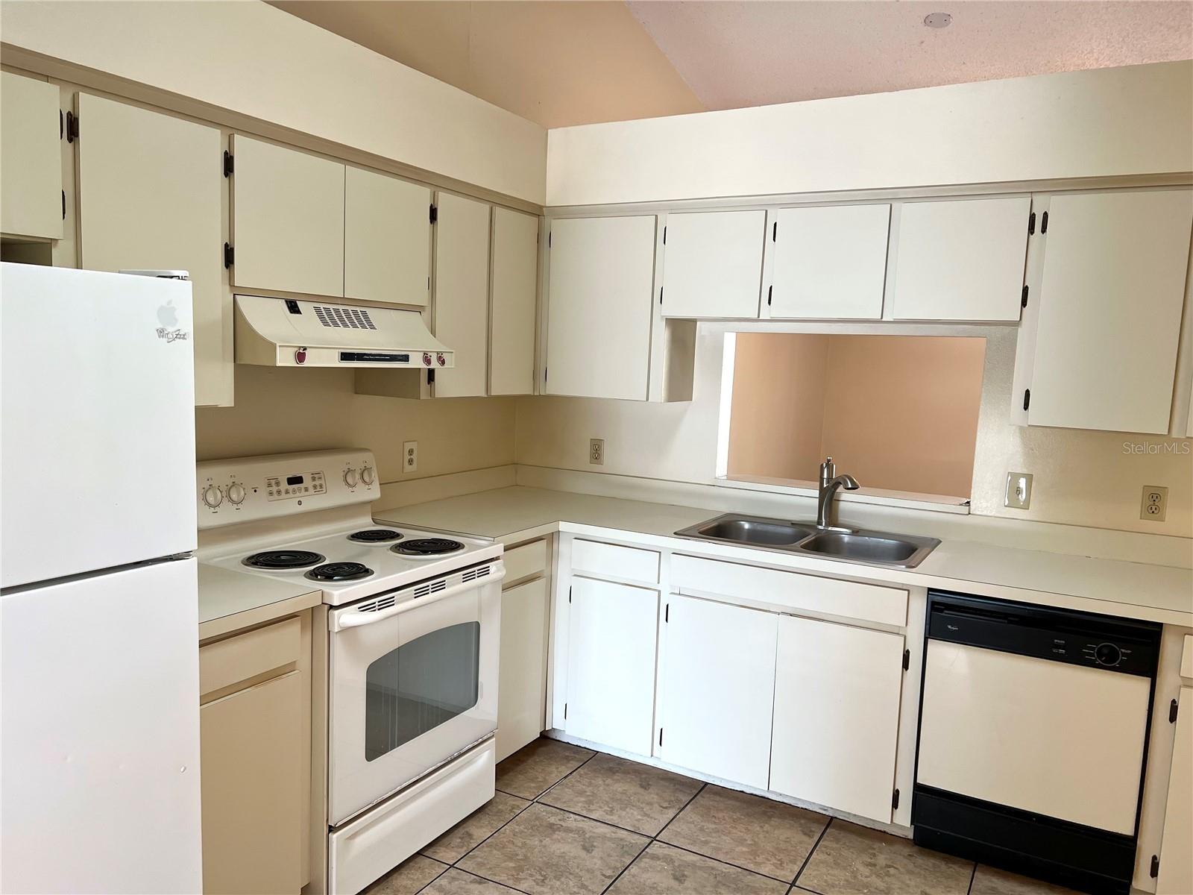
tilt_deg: -6.8
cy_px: 448
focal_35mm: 26
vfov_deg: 53.1
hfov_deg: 67.3
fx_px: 896
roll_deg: -2.3
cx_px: 596
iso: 100
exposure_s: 1/120
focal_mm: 5.7
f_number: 1.5
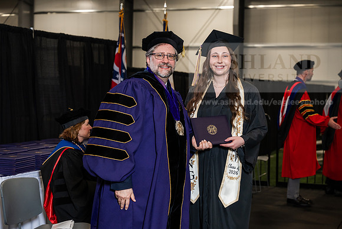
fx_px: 665
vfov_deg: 19.5
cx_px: 171
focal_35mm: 70
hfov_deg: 28.8
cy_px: 114
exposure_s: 1/200
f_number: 4.5
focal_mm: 70
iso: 1250
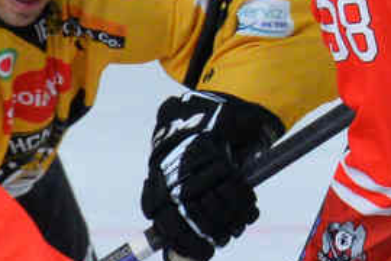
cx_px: 410
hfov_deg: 0.7
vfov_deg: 0.5
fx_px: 30561
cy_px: 130
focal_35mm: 2814
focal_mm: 380
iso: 4000
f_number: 6.3
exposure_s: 1/1000
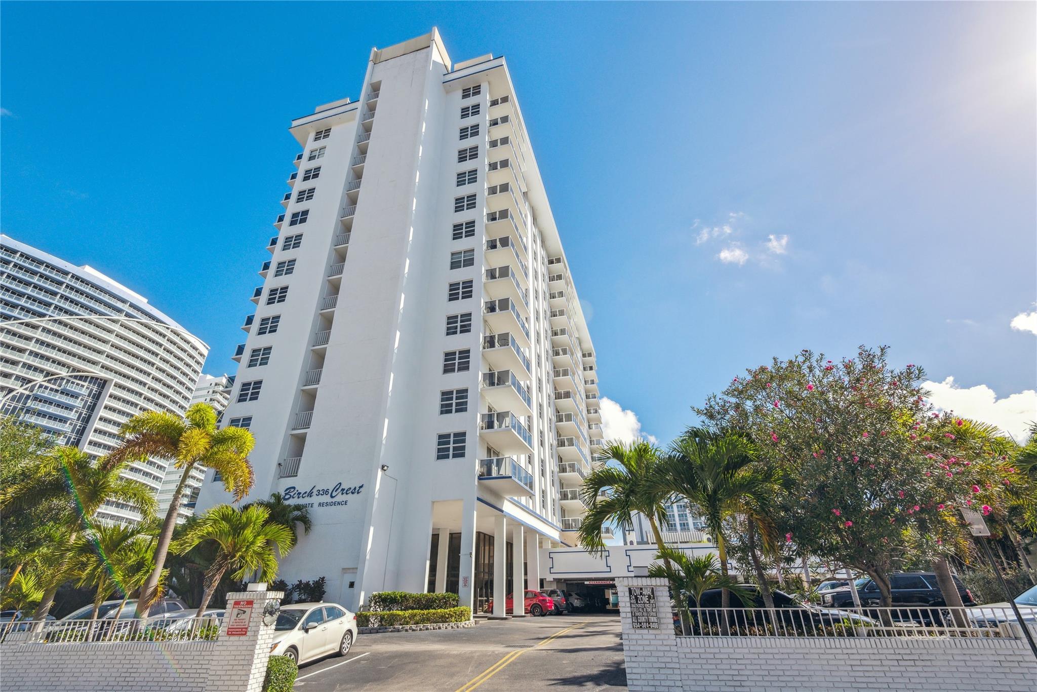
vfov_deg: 73.8
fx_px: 461
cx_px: 518
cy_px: 346
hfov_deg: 96.7
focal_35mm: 16
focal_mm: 16
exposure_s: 1/1000
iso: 250
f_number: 8
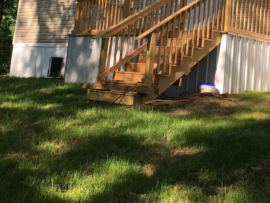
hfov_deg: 28.2
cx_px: 197
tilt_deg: +11.8
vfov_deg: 20.8
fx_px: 531
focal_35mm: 68
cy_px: -8
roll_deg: -4.3
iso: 25
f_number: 2.2
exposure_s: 1/641
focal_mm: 4.15
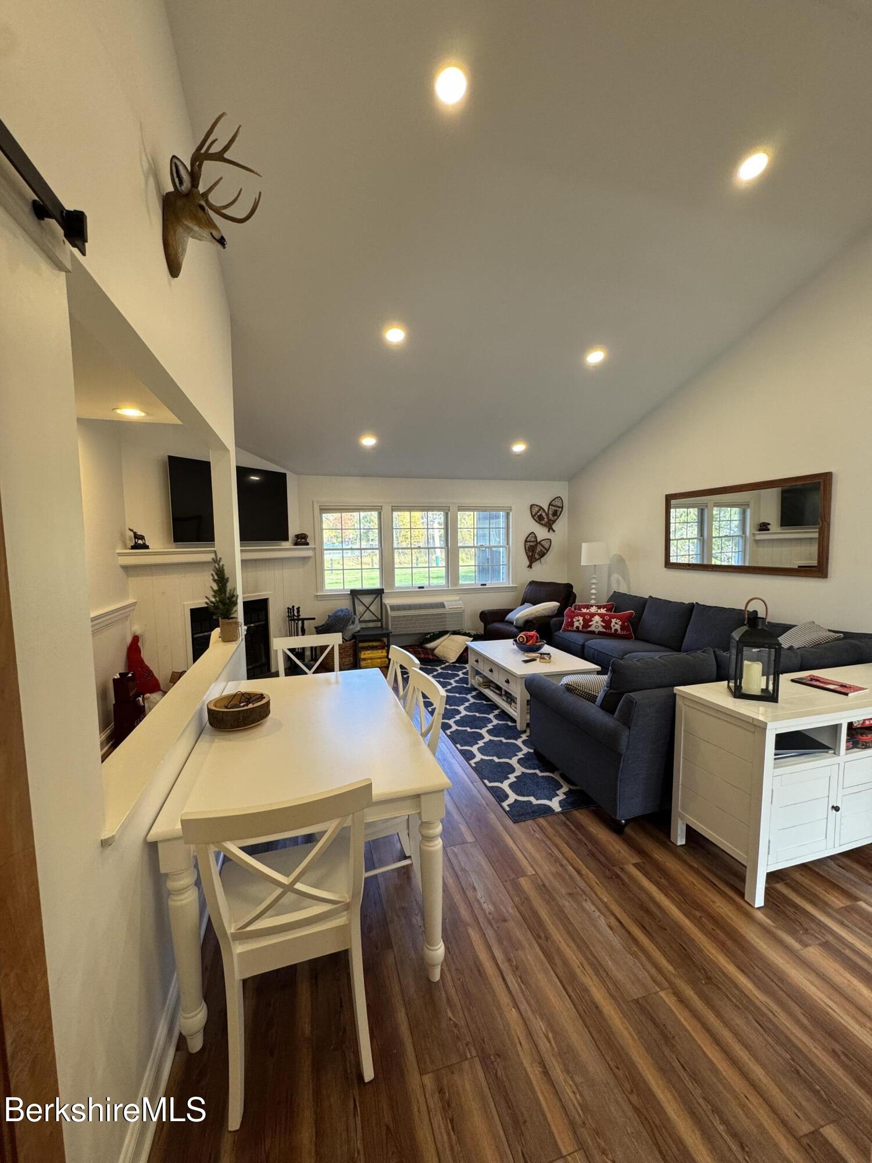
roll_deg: +1.6
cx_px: 436
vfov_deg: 102.1
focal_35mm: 14
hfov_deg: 85.7
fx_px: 470
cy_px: 582
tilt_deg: -5.7
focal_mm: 2.22
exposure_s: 1/120
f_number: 2.2
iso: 160
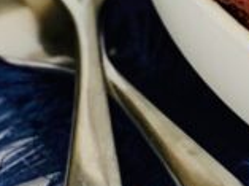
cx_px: 603
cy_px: -146
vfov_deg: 5.7
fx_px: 1830
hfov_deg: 7.3
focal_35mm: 255
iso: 32
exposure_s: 1/122
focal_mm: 6
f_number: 2.4
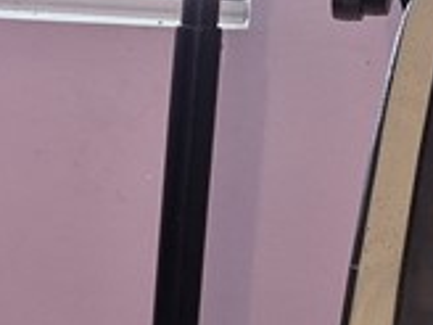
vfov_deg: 10.3
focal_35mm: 144
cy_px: 164
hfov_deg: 11.7
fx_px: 1801
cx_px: -539
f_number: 1.8
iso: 100
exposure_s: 1/24
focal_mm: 5.4
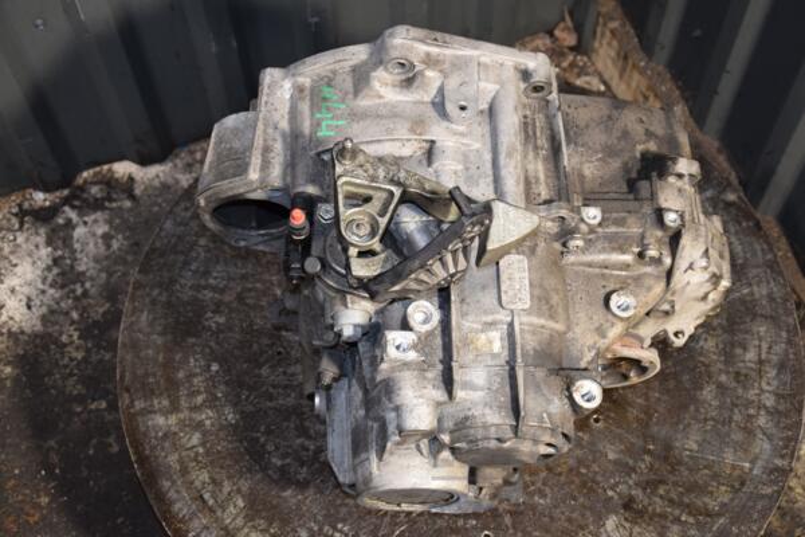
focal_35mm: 51
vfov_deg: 26.5
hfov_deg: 38.9
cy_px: 268
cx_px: 402
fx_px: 1140
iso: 800
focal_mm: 34
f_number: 5
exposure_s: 1/100
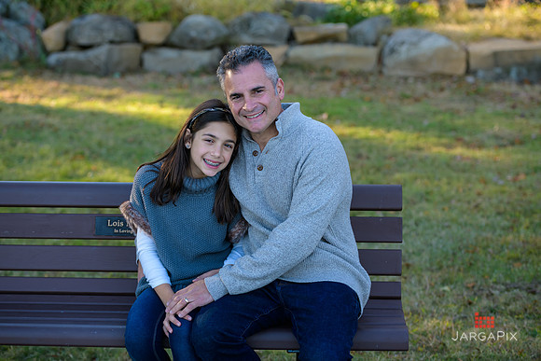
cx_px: 270
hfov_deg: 25.4
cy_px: 180
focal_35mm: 80
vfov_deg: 17.1
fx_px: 1202
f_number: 4
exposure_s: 1/250
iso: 200
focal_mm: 80
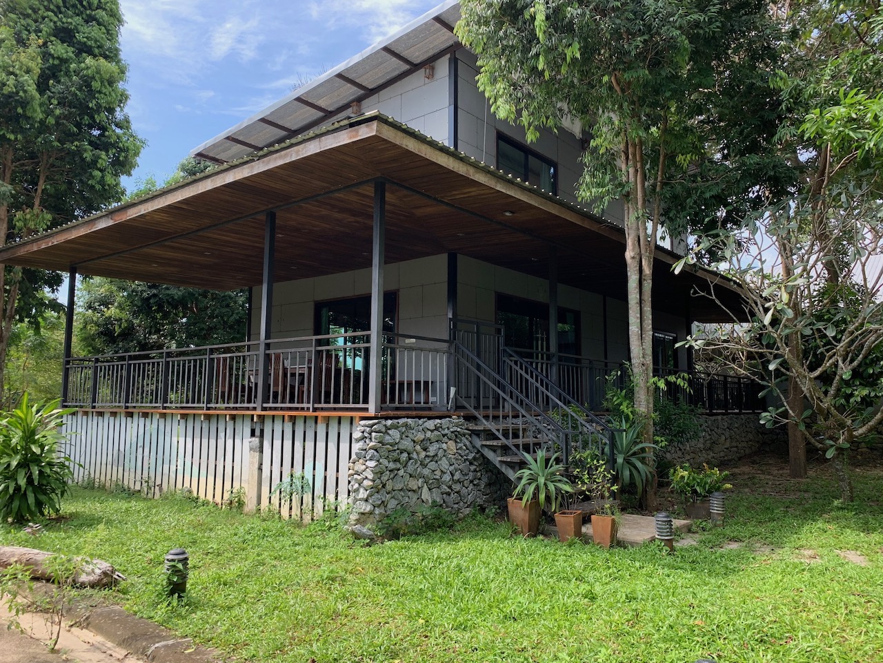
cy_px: 332
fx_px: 663
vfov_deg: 53.1
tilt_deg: +5.6
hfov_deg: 67.3
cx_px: 442
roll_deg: -0.4
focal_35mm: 26
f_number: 1.8
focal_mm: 4.25
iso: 25
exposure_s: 1/382
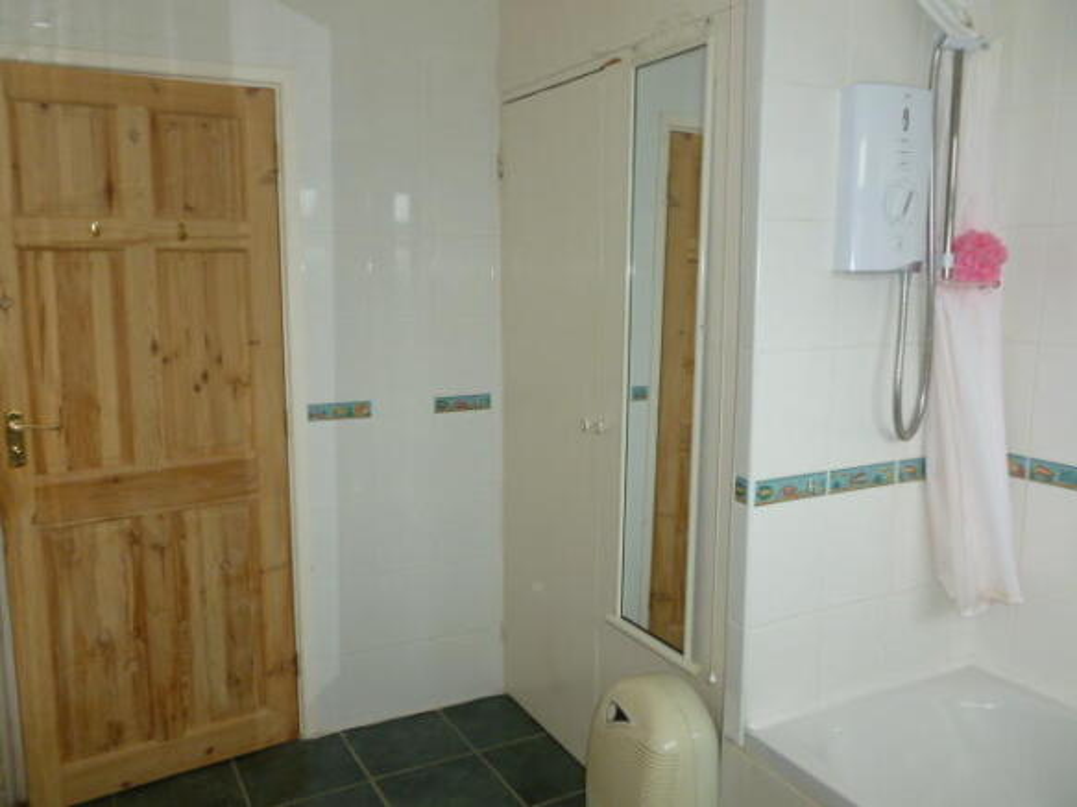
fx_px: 871
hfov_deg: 63.5
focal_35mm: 28
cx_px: 538
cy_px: 404
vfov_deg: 49.7
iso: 160
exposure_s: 1/60
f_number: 3.3
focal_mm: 5
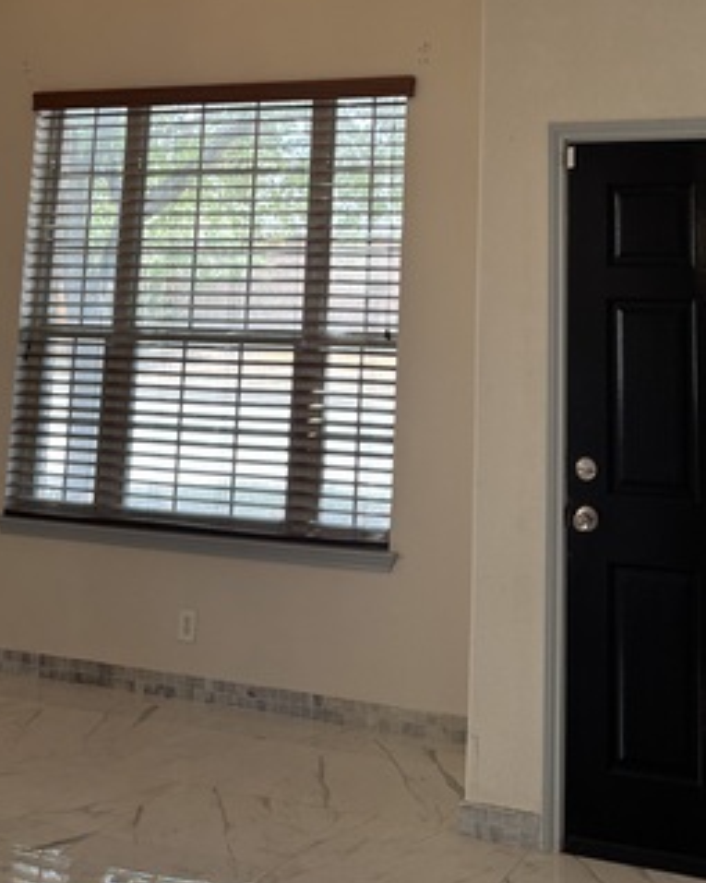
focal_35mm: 47
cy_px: 113
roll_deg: -1.2
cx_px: 487
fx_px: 1228
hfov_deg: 31.7
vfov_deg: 37.4
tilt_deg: +7.8
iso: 100
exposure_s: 1/120
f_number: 1.78
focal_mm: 6.76
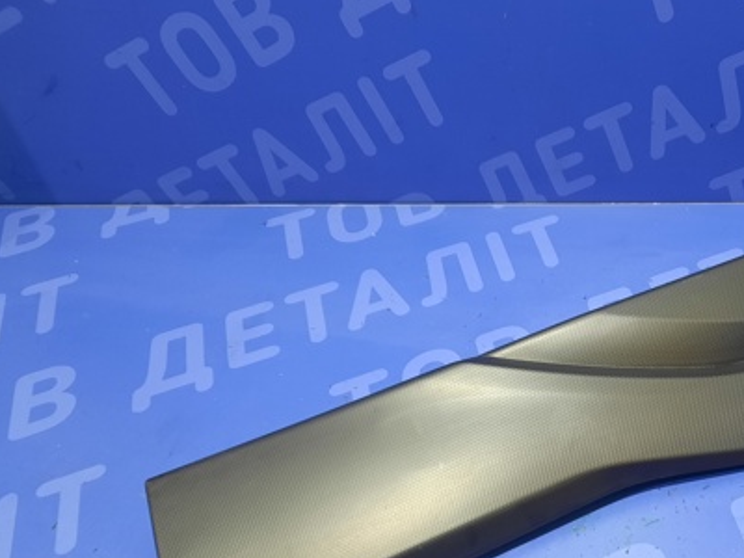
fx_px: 860
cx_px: 586
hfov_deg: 44.7
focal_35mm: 40
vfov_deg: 35.6
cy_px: 368
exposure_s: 1/25
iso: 320
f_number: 2
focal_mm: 4.6
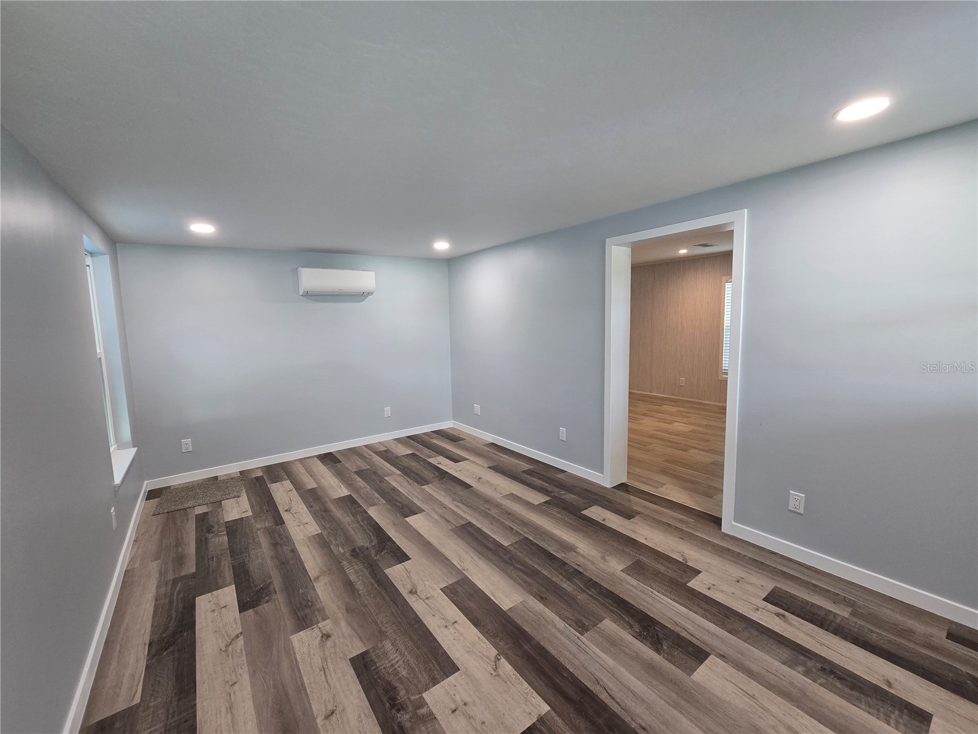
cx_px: 489
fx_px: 367
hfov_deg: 106.2
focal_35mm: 13
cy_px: 367
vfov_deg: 89.9
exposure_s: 1/60
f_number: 2.2
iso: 160
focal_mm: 2.2
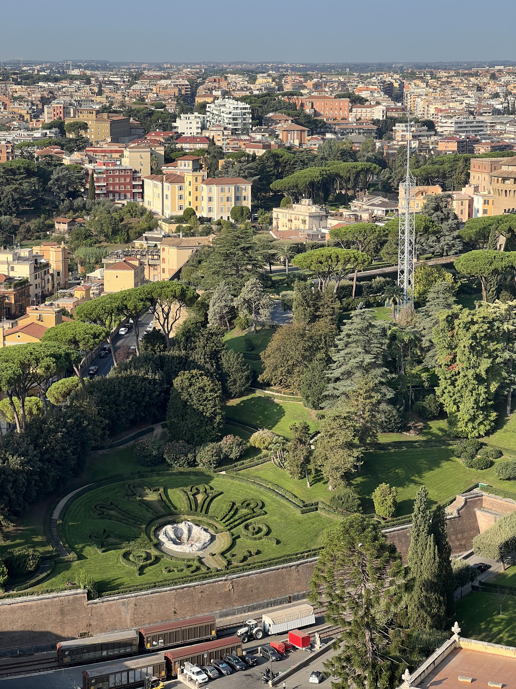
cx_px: 258
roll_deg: -0.2
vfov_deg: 25.3
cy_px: 344
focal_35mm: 77
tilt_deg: -10.2
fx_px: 1530
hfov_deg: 19.1
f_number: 2.8
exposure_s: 1/451
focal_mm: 9
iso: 32
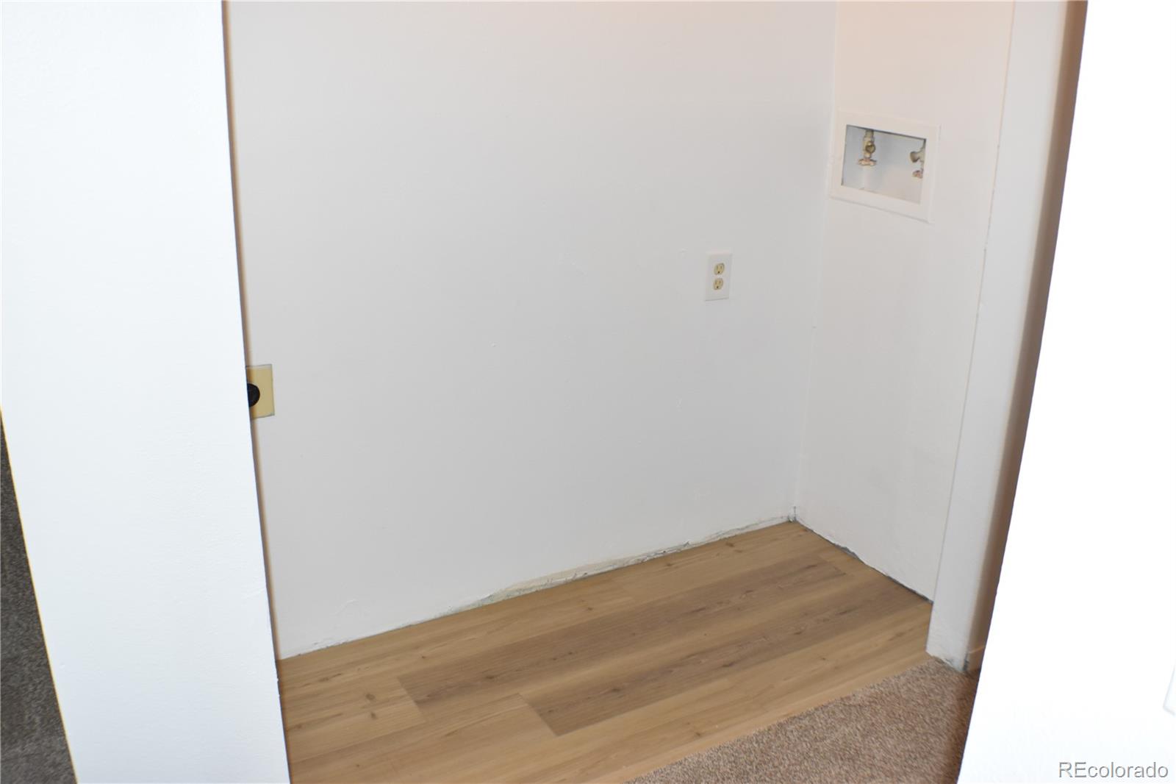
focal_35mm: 44
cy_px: 392
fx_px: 1421
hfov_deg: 45.0
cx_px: 588
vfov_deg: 30.8
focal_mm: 29
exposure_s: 1/100
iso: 800
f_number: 5
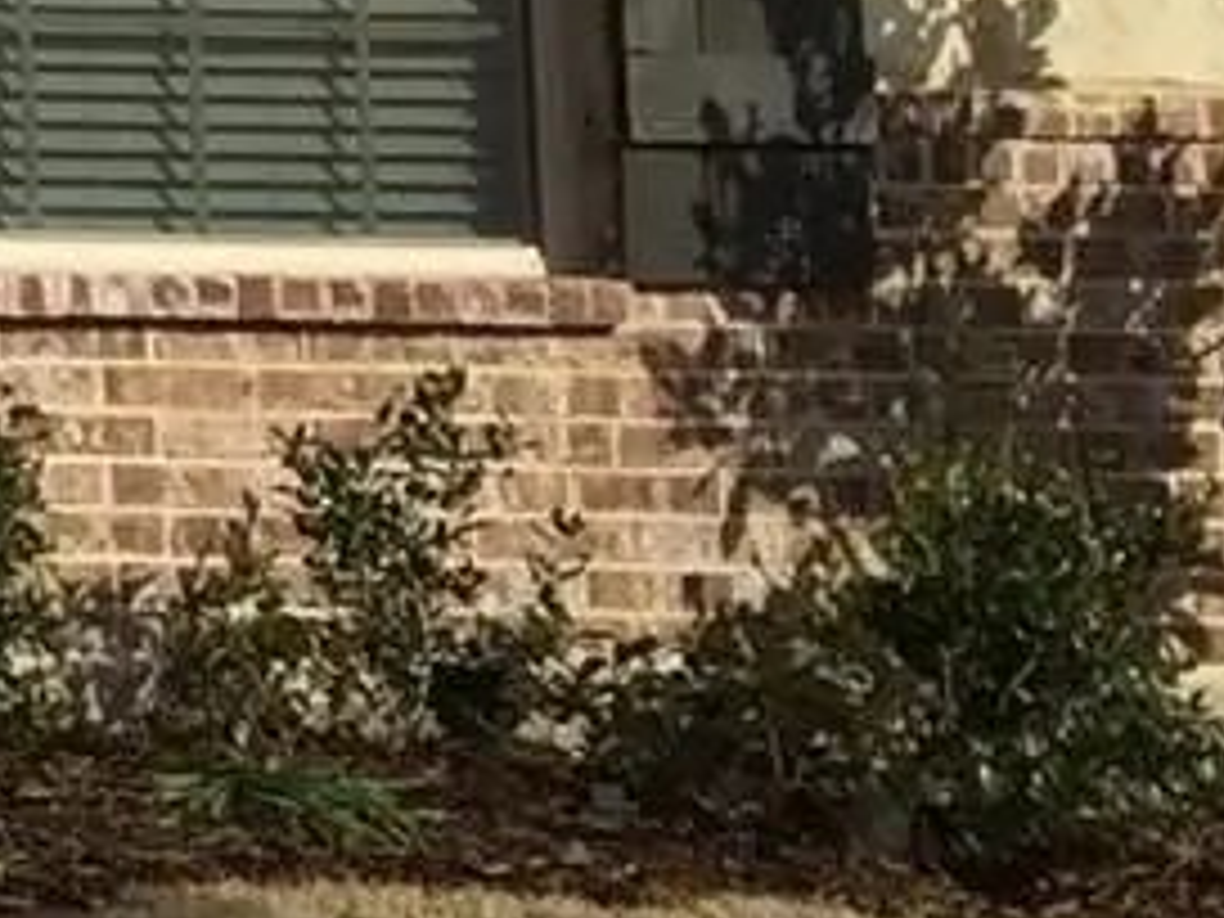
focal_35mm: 218
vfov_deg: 6.7
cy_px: -756
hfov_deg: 7.4
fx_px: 7708
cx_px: -3051
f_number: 2.2
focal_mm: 4.15
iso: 32
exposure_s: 1/3049
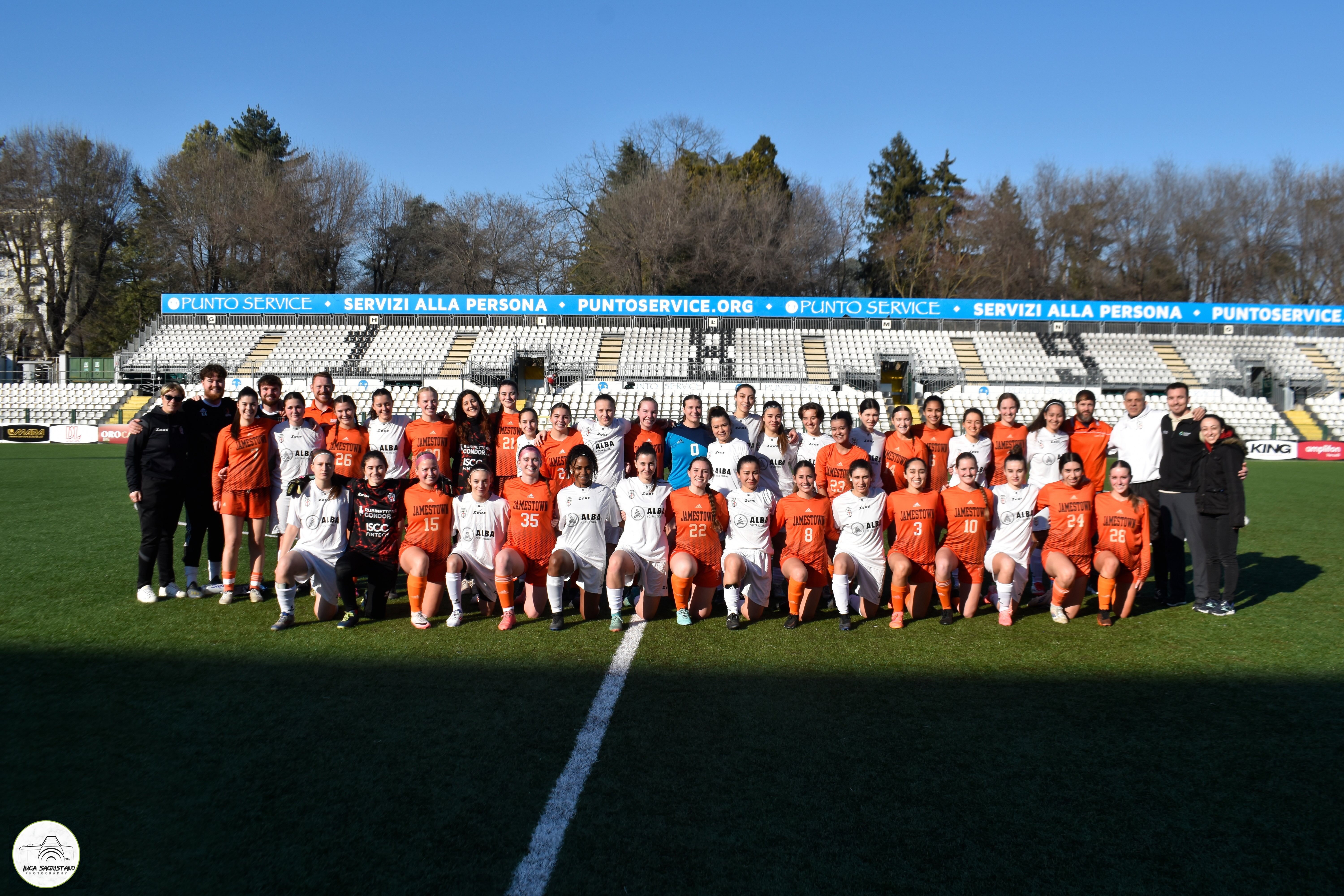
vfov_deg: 41.7
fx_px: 1176
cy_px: 448
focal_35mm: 32
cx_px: 672
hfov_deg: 59.5
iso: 200
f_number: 10
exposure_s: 1/400
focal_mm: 21
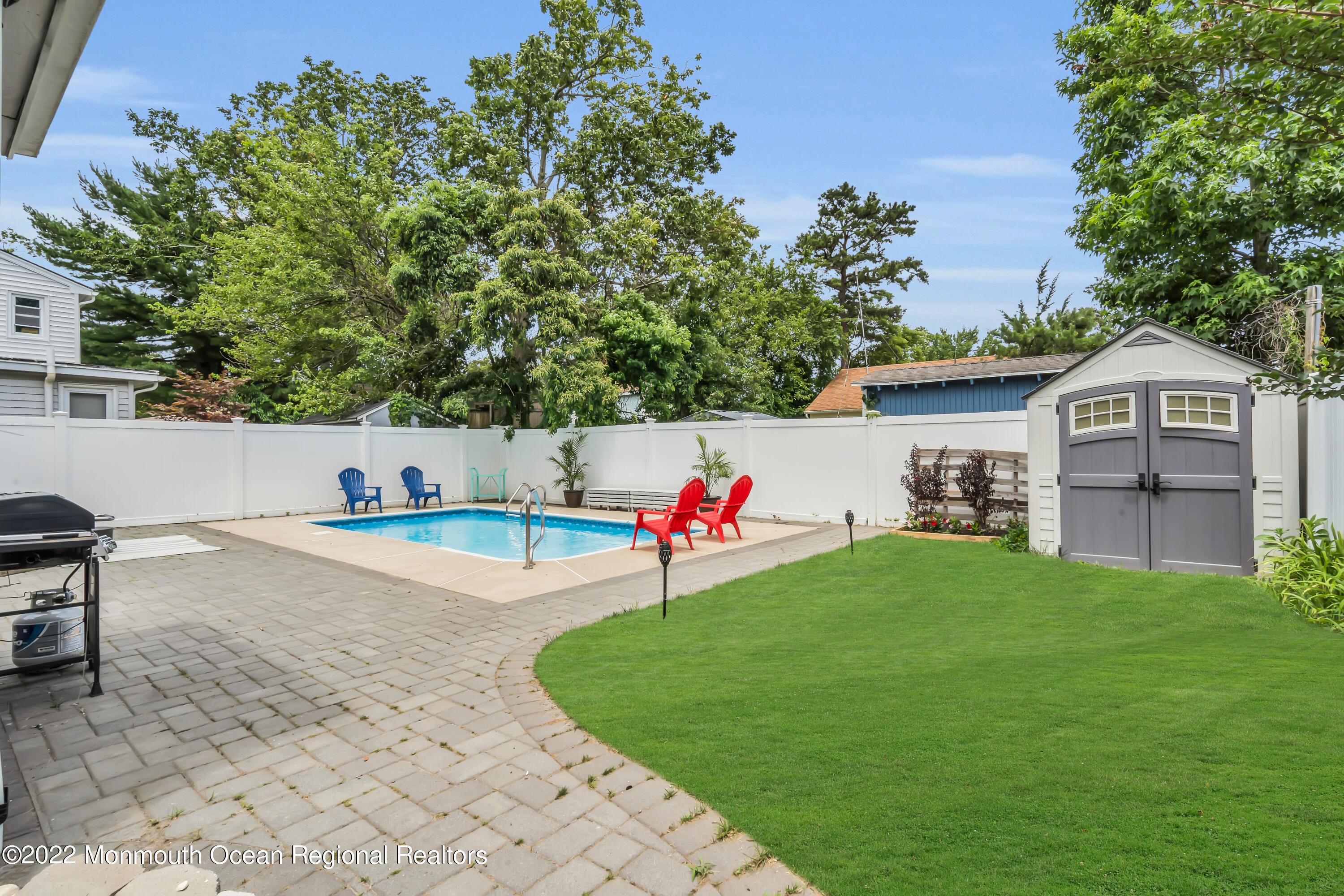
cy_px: 448
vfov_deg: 73.7
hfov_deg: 96.7
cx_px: 672
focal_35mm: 16
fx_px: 597
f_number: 16
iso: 200
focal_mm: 16
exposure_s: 1/200
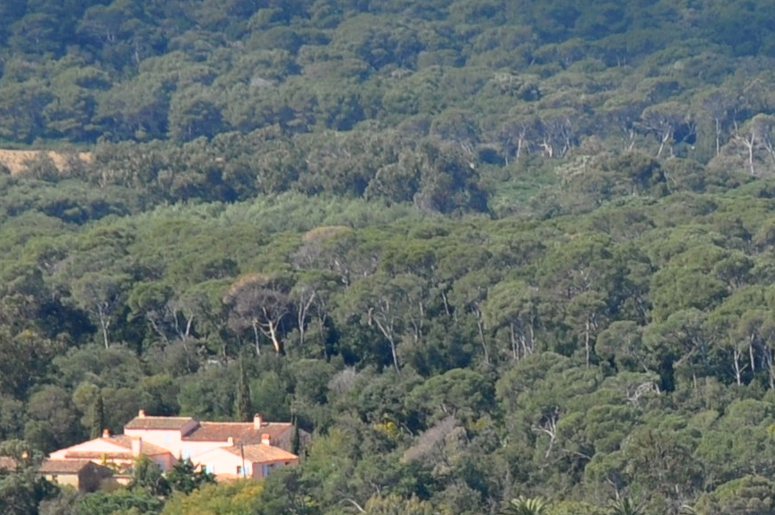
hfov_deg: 5.3
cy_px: 1103
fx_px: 8322
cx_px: 1137
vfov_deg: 3.5
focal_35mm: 387
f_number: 9
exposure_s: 1/320
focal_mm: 52
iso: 200
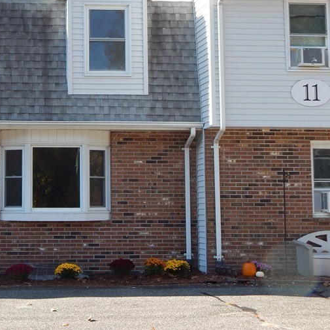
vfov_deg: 22.4
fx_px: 830
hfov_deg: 22.1
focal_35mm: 77
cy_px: 124
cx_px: 53
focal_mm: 7.7
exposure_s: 1/400
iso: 125
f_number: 3.6
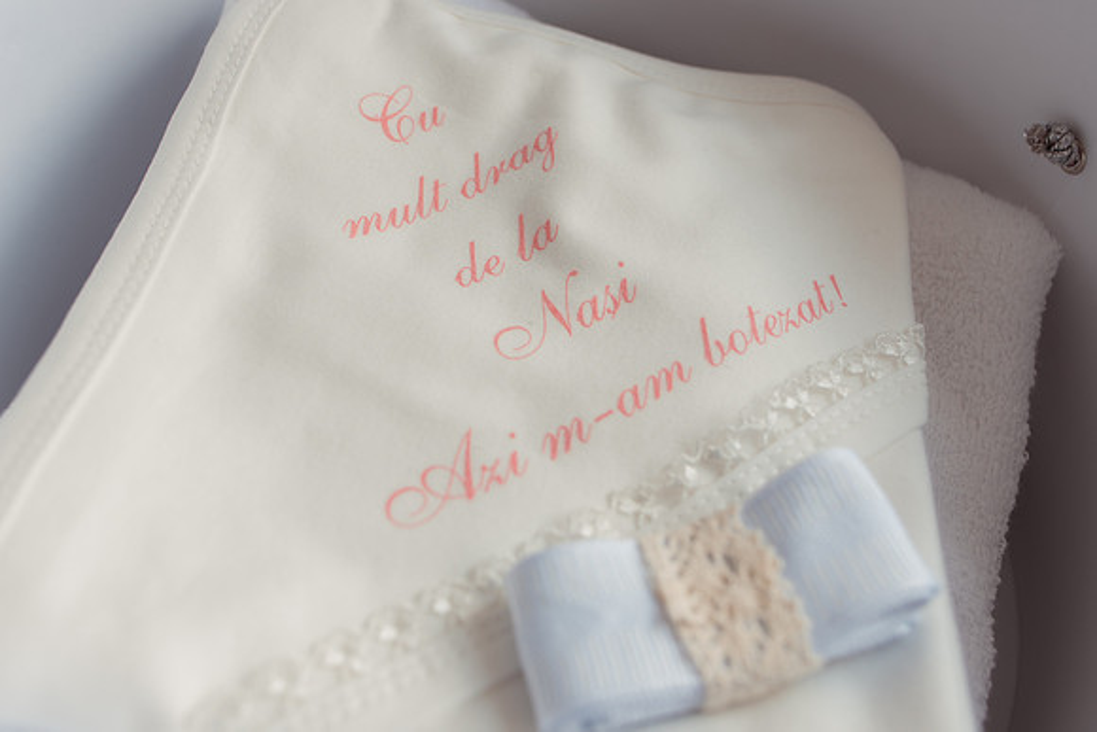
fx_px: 1067
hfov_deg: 54.4
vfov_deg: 37.9
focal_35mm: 35
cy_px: 366
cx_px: 548
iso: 160
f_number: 4.5
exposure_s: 1/250
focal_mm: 35
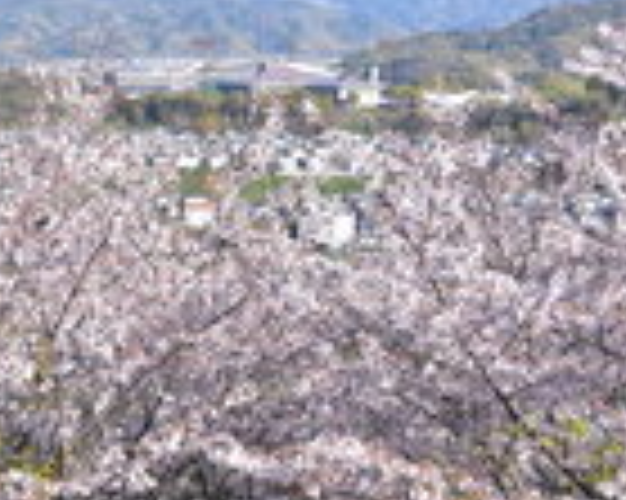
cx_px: 180
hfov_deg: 18.8
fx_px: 1876
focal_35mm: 101
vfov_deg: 15.1
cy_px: 110
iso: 250
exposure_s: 1/1000
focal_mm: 25
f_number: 4
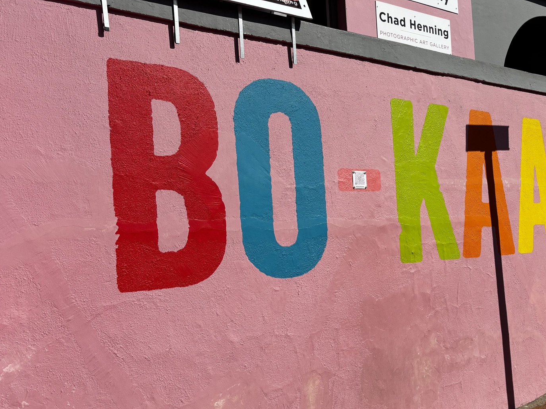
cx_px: 366
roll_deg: -1.1
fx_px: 599
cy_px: 207
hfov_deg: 48.1
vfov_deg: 37.7
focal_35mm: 38
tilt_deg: +7.0
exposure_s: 1/9091
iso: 50
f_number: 1.6
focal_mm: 5.96
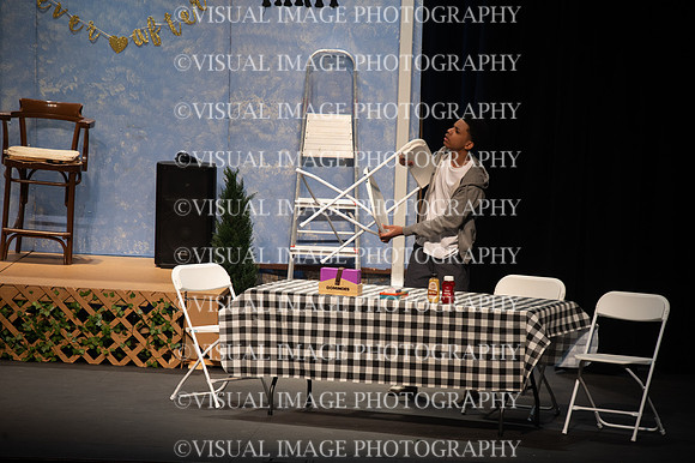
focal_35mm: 320
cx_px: 348
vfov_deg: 4.3
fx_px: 6174
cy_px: 232
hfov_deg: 6.4
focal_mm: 320
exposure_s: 1/200
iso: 1250
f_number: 6.3
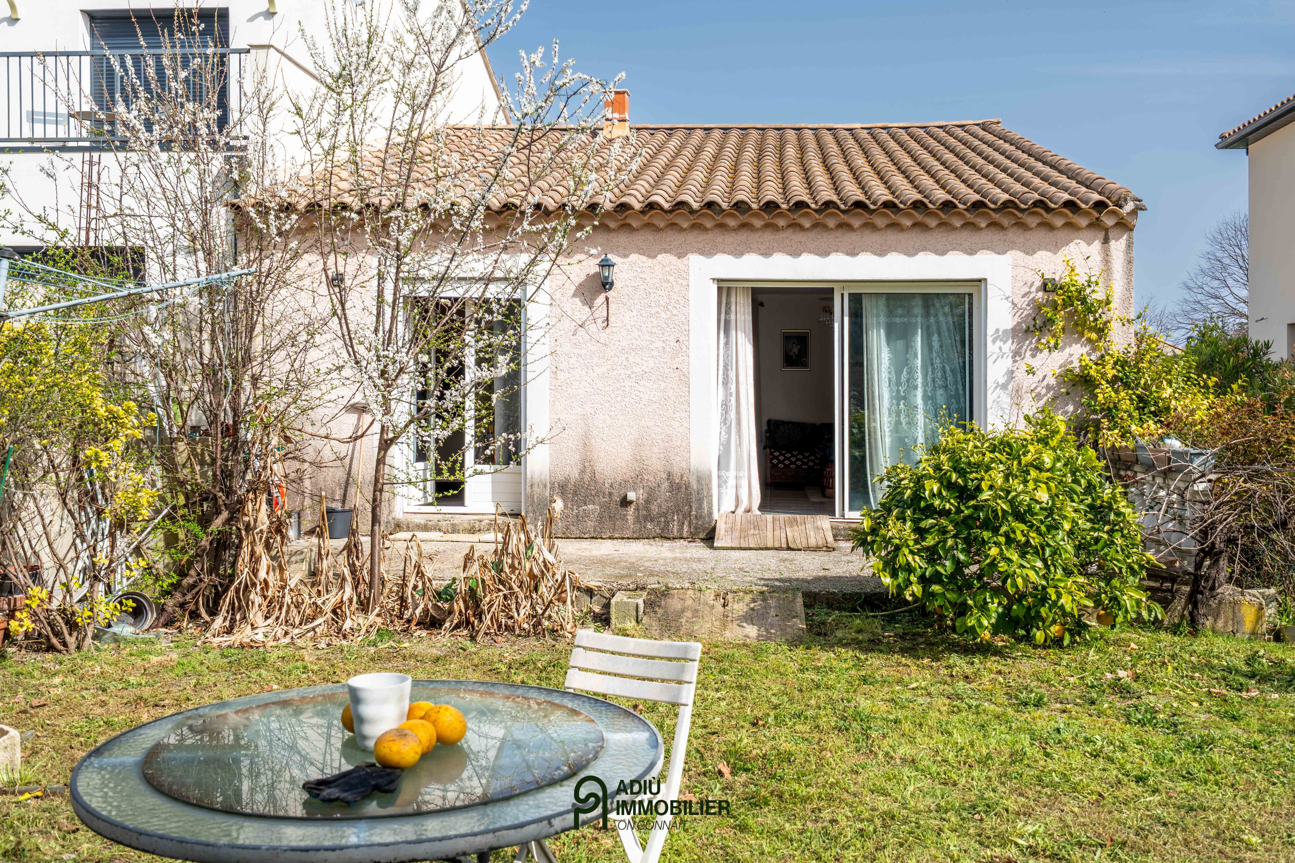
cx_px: 665
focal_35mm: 36
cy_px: 426
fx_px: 1295
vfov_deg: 36.9
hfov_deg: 53.1
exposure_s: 1/1000
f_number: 8
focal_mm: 35
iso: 50
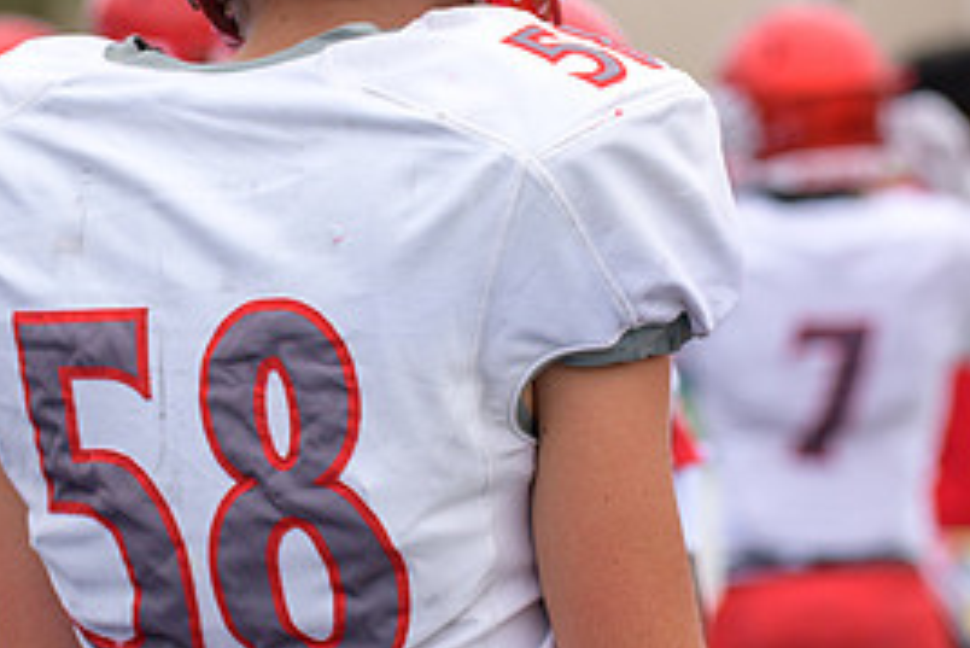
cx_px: 398
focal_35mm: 260
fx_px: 7009
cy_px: 223
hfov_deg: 7.9
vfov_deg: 5.3
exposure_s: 1/800
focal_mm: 120
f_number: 3.5
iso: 140
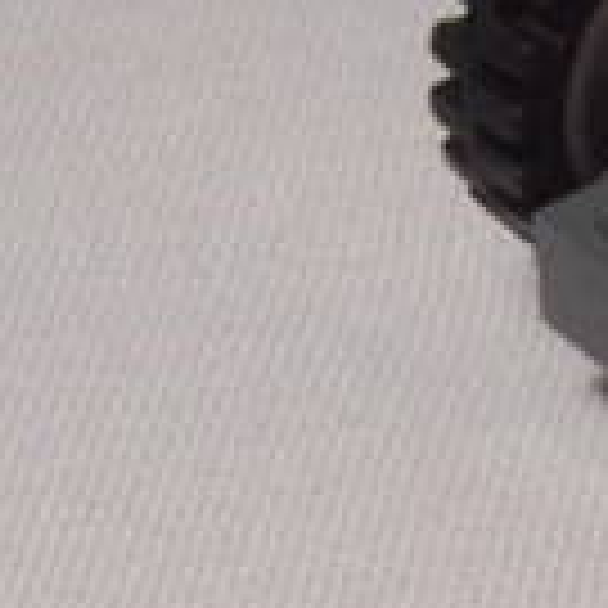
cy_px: 1115
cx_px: 1000
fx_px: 4332
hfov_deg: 7.8
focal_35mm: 218
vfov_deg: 7.8
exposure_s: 1/40
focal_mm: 6.61
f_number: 3.9
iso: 80
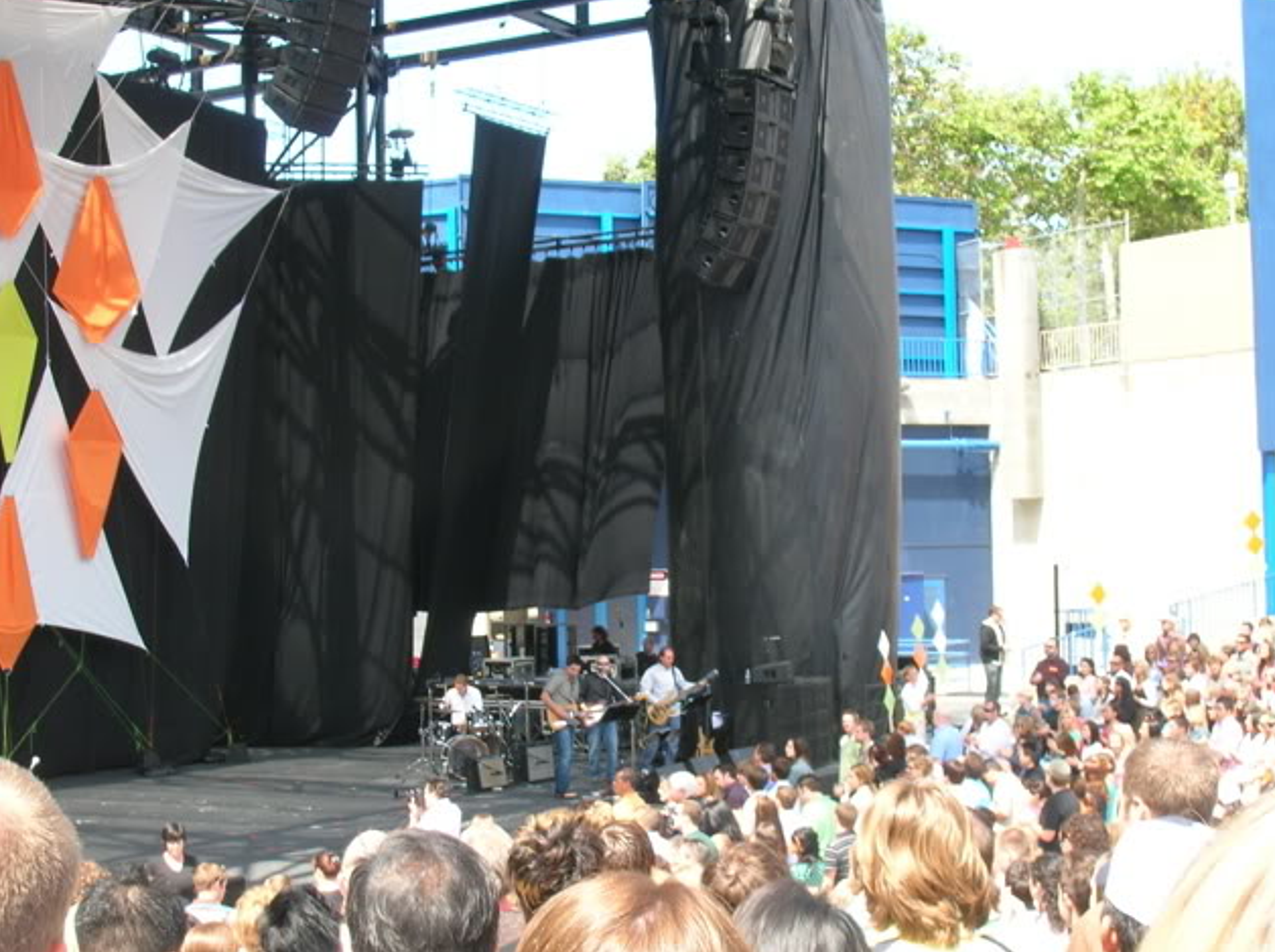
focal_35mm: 55
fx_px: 2023
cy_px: 471
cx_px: 648
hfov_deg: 35.0
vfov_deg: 26.5
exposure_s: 1/46.2
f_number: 5.7
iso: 50
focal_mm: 9
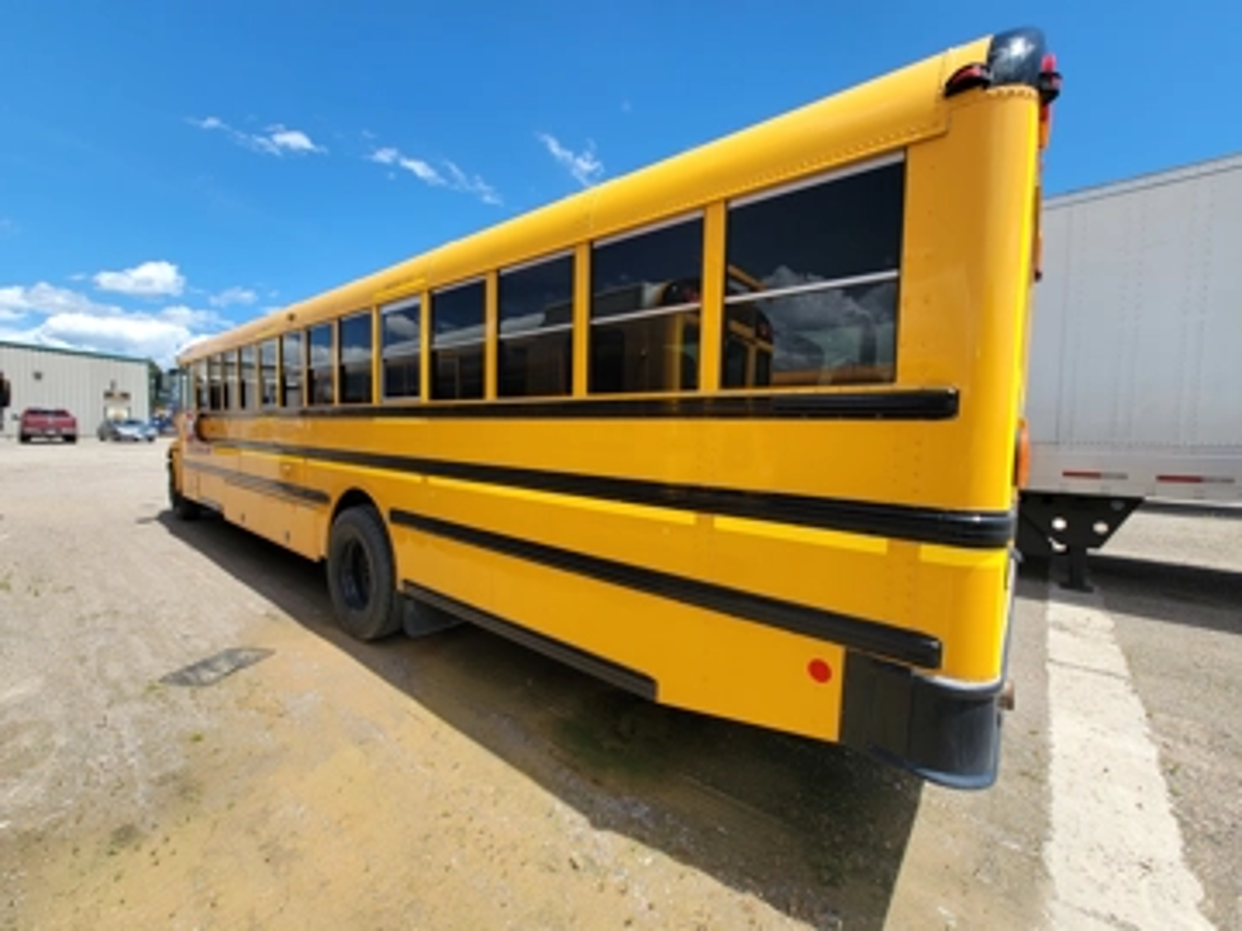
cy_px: 466
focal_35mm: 13
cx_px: 621
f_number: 2.2
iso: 50
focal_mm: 2.2
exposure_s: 1/1189
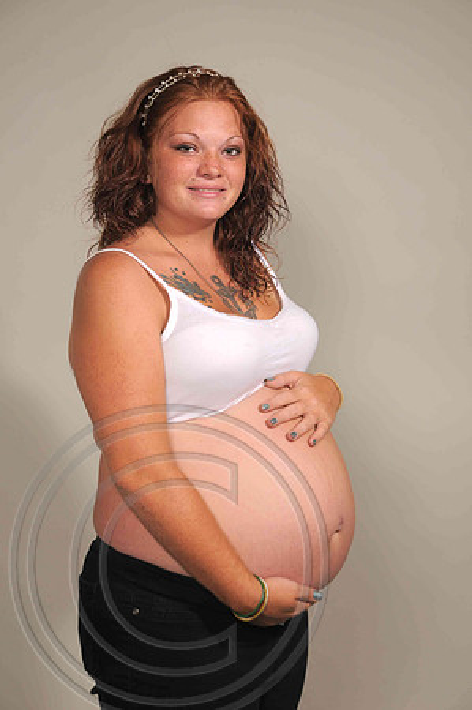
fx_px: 1537
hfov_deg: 17.5
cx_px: 236
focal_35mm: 78
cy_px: 355
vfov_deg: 26.0
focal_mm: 52
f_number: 5.6
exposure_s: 1/60
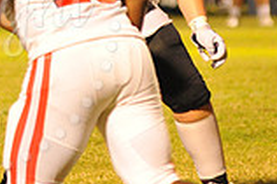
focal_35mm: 734
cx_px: -47
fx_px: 5642
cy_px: 9
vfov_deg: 1.9
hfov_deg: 2.8
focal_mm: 200
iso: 5000
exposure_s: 1/160
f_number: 5
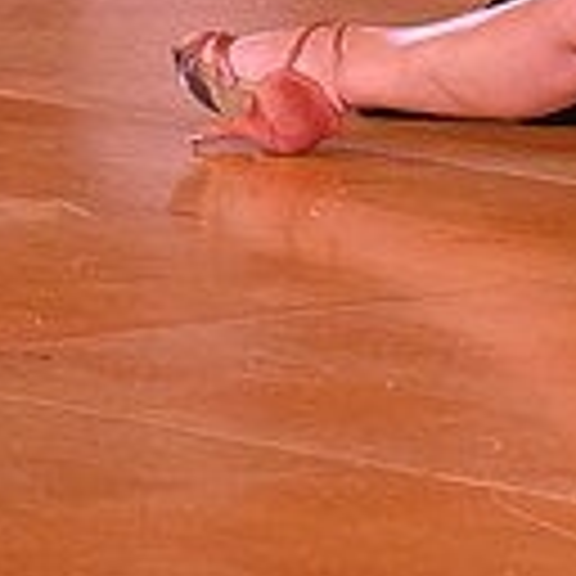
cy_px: -675
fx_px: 11597
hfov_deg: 2.8
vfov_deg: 2.8
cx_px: 826
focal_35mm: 616
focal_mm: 160
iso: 2500
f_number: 5.6
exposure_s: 1/200
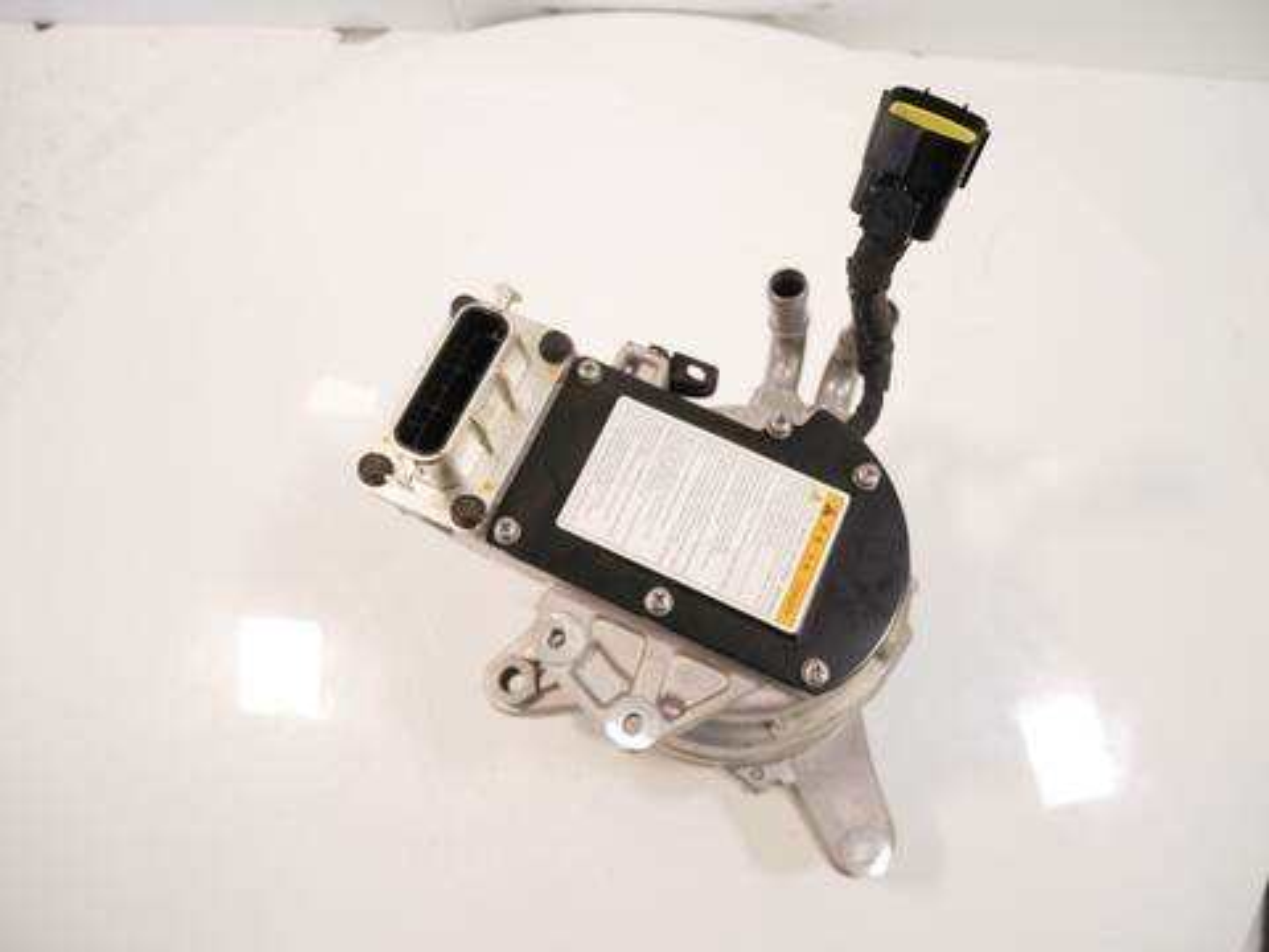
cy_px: 476
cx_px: 634
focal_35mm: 24
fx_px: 880
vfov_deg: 56.8
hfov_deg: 71.6
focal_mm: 12
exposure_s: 1/60
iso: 500
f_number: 3.5
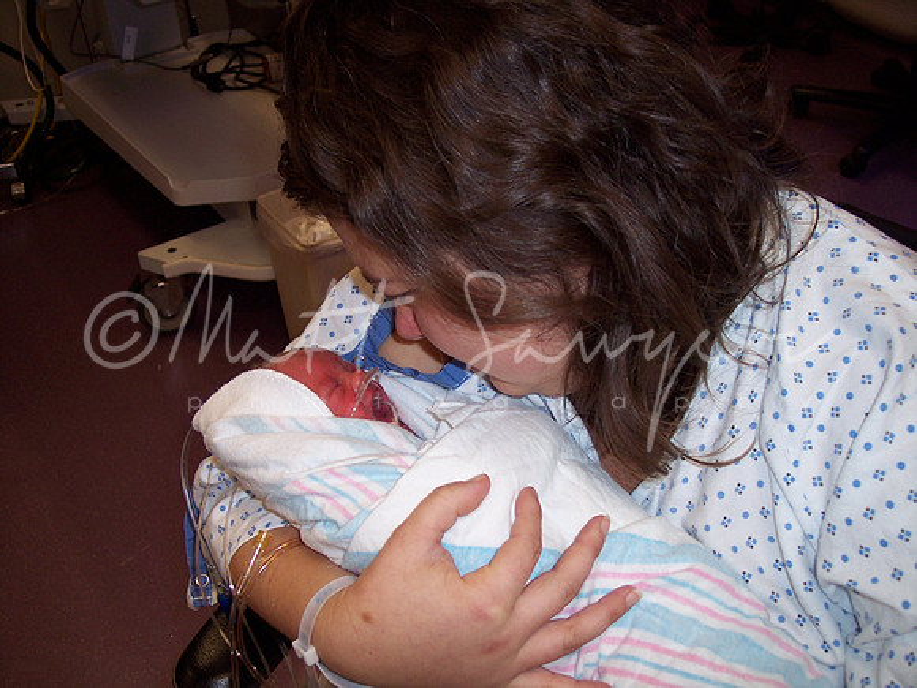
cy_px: 344
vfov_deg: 36.8
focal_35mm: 39
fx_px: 1033
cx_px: 458
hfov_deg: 47.9
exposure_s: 1/60
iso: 100
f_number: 2.8
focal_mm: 8
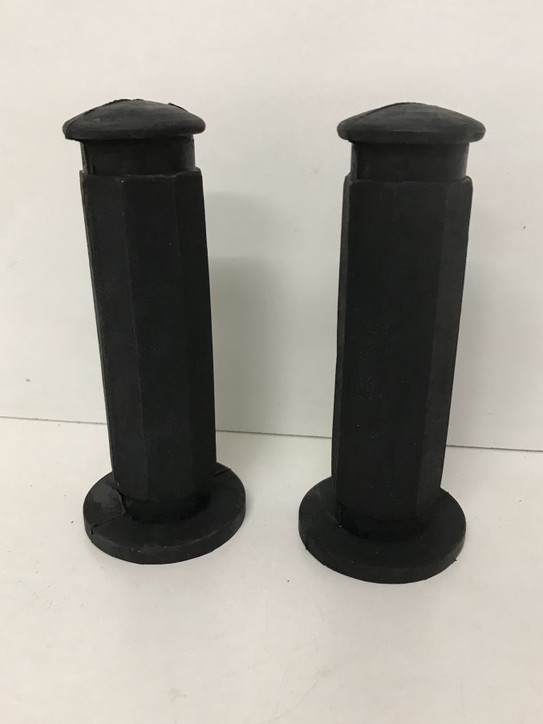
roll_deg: +1.0
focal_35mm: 31
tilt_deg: -20.3
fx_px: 649
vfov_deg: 58.3
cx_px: 278
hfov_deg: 45.4
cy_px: 344
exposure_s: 1/17
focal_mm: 3.99
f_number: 1.8
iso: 40
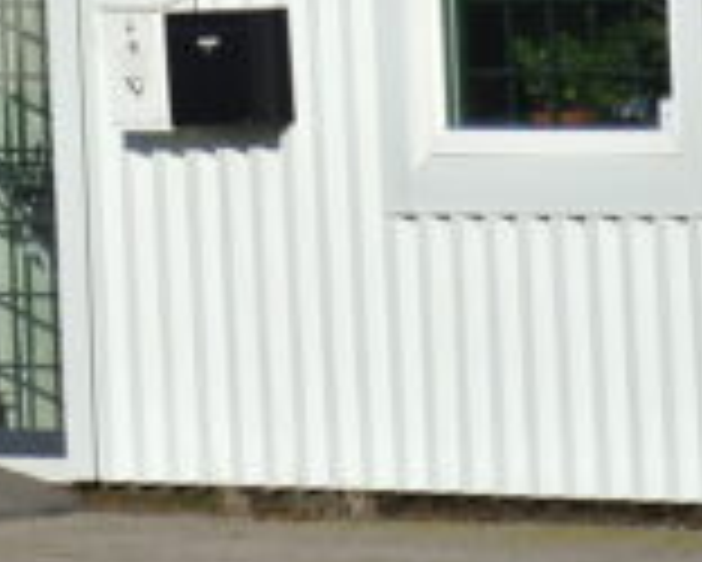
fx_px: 19313
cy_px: -135
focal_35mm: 929
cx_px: -360
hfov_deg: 2.1
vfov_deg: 1.7
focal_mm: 71.6
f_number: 5
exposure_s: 1/1000
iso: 100
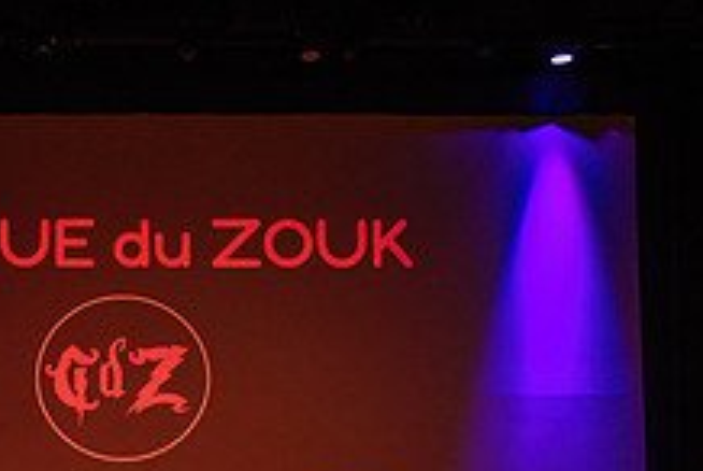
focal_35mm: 68
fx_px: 1330
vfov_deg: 18.9
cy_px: 578
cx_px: 110
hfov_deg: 28.8
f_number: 2.8
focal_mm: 24
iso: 1600
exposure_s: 1/320
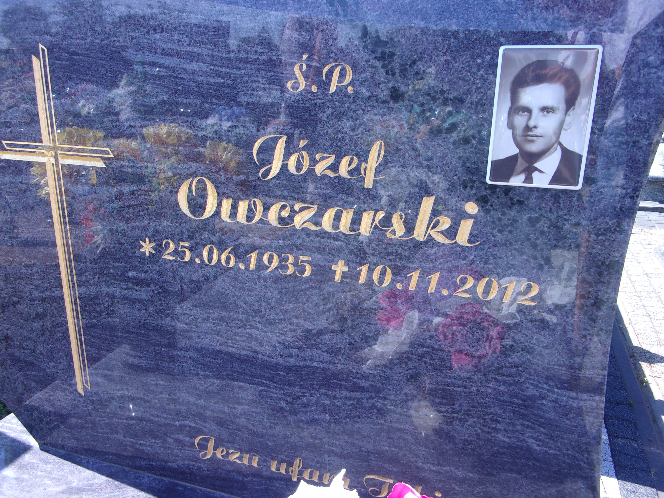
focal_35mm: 28
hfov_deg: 63.4
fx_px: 537
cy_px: 249
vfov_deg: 49.7
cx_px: 332
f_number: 3.9
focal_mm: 5.1
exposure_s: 1/150
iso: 80
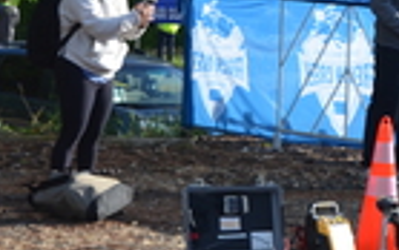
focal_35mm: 175
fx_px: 1904
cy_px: 40
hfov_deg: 11.7
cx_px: 482
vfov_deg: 7.5
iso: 180
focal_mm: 29
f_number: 8
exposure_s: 1/250
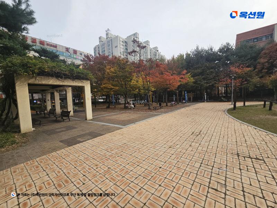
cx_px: 138
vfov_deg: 89.9
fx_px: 104
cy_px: 104
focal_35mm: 13
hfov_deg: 106.2
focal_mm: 2.2
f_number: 2.2
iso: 50
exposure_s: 1/1659
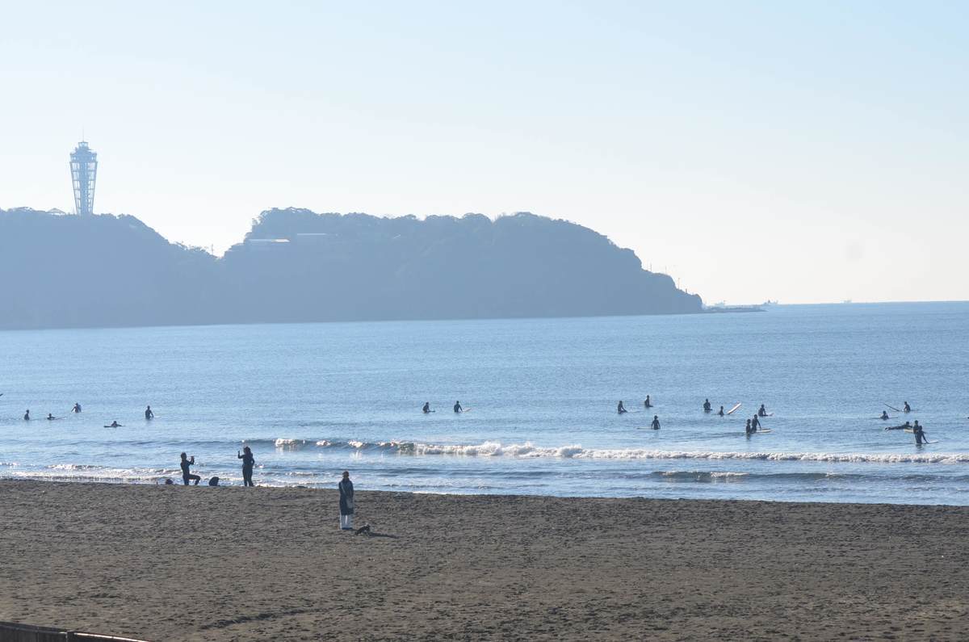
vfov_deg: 13.0
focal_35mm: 105
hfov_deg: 19.5
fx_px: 2821
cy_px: 321
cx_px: 484
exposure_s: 1/2000
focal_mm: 70
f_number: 7.1
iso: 400
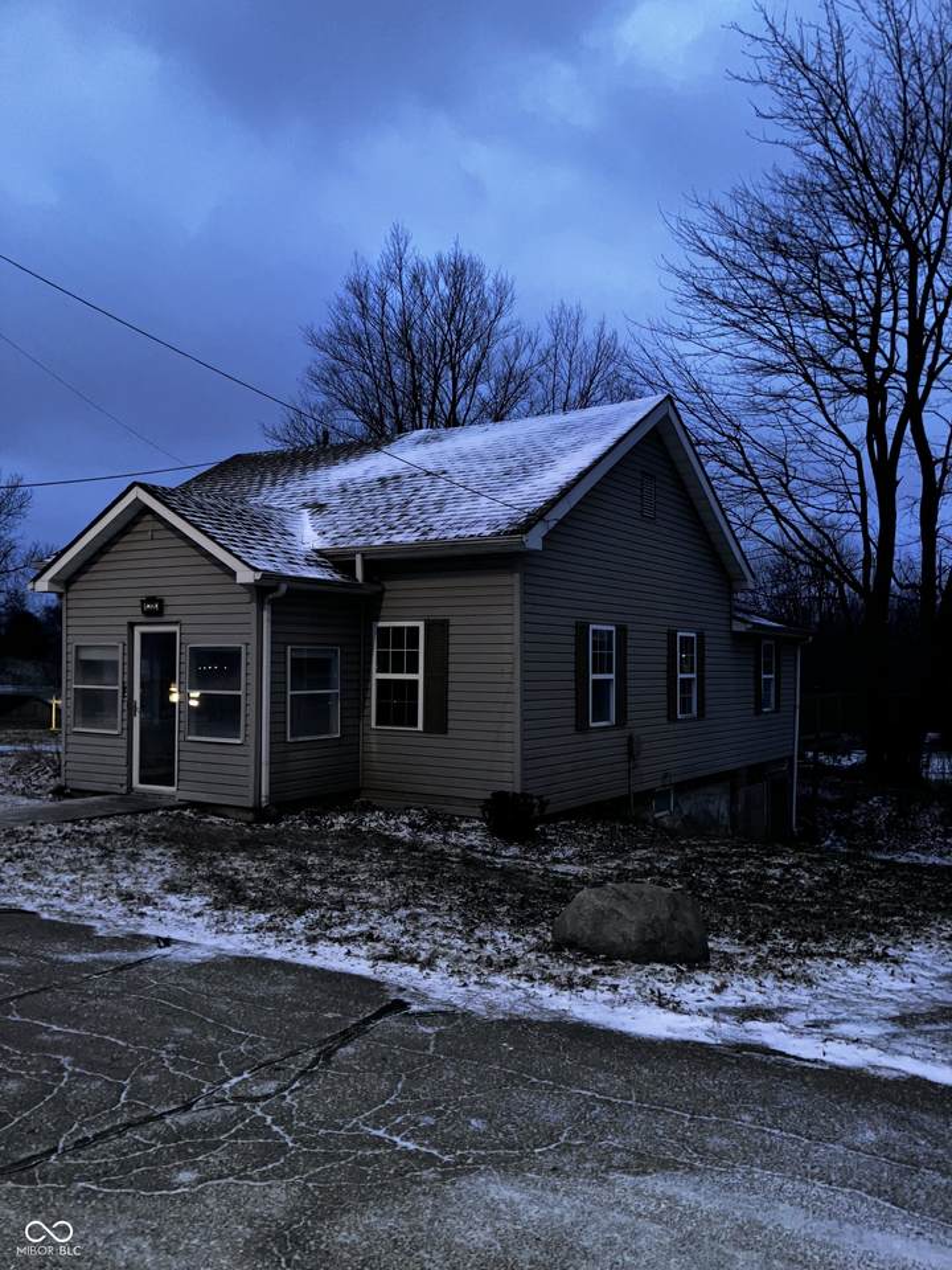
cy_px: 635
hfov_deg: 49.7
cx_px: 476
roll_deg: +0.0
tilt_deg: +0.7
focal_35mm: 28
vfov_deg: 63.4
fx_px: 1027
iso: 80
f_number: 1.8
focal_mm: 3.99
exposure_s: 1/9
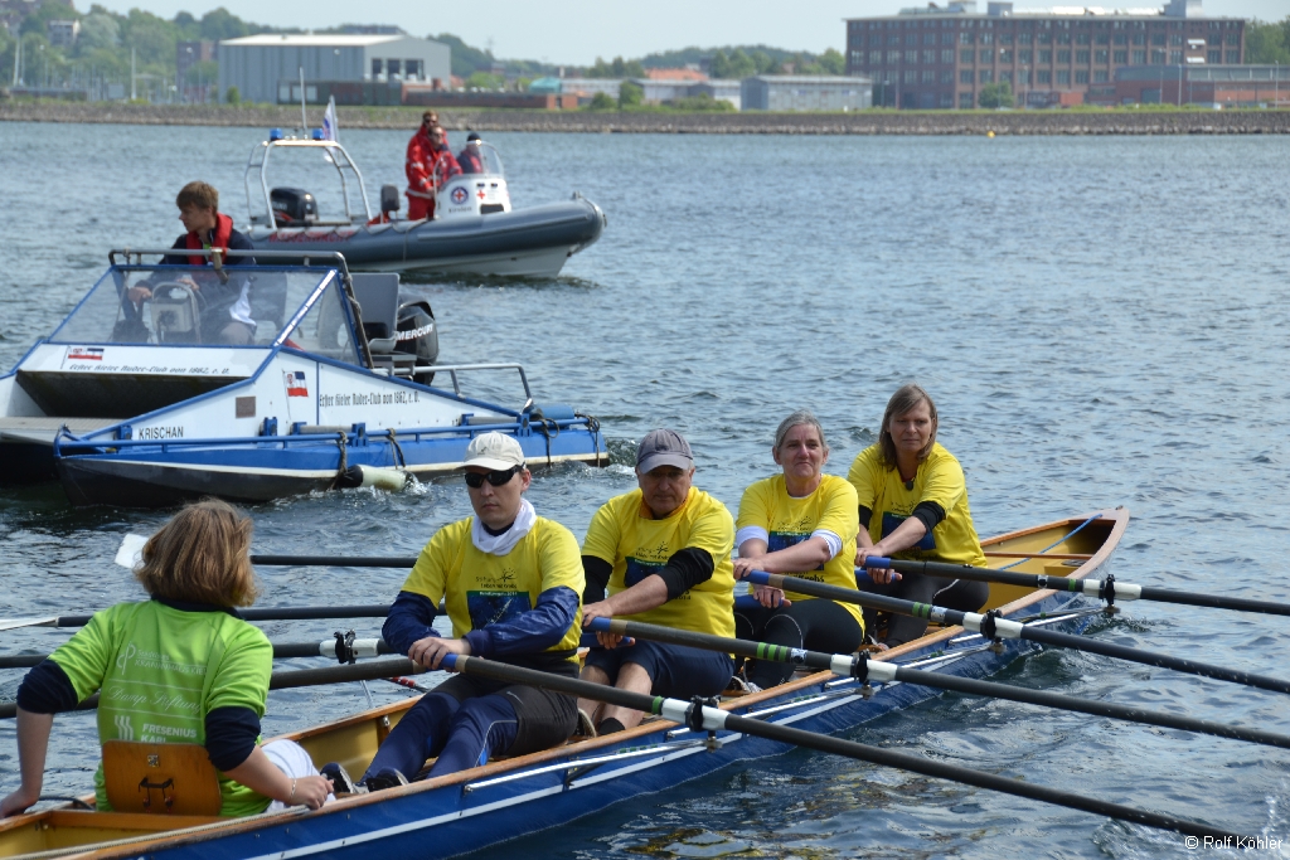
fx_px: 5107
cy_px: 430
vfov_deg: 9.6
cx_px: 645
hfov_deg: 14.4
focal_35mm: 142
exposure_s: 1/200
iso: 100
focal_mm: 95
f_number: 7.1
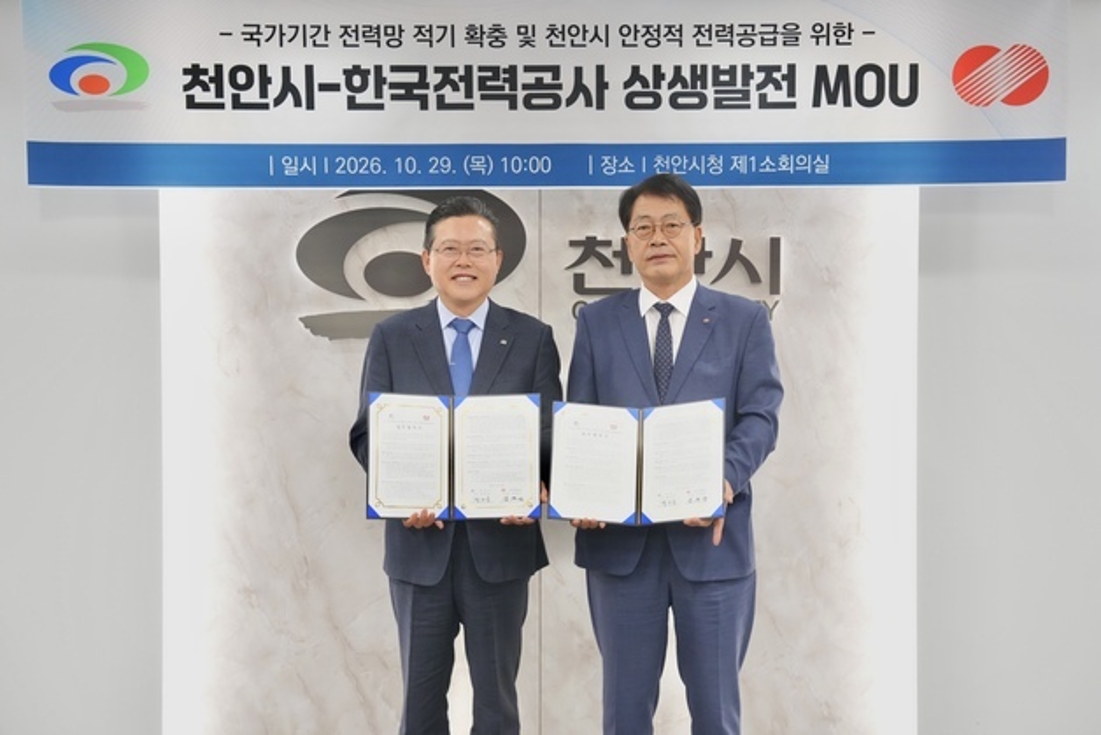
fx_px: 1621
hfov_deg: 37.5
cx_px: 550
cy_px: 368
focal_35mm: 53
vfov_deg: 25.5
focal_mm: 53
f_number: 4
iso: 3200
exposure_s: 1/320
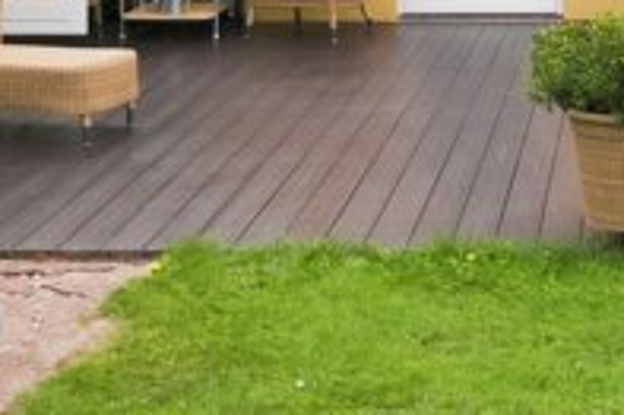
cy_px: -284
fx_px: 2044
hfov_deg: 16.8
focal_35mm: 118
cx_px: 684
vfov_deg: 11.0
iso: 200
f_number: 8
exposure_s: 1/200
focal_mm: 19.1
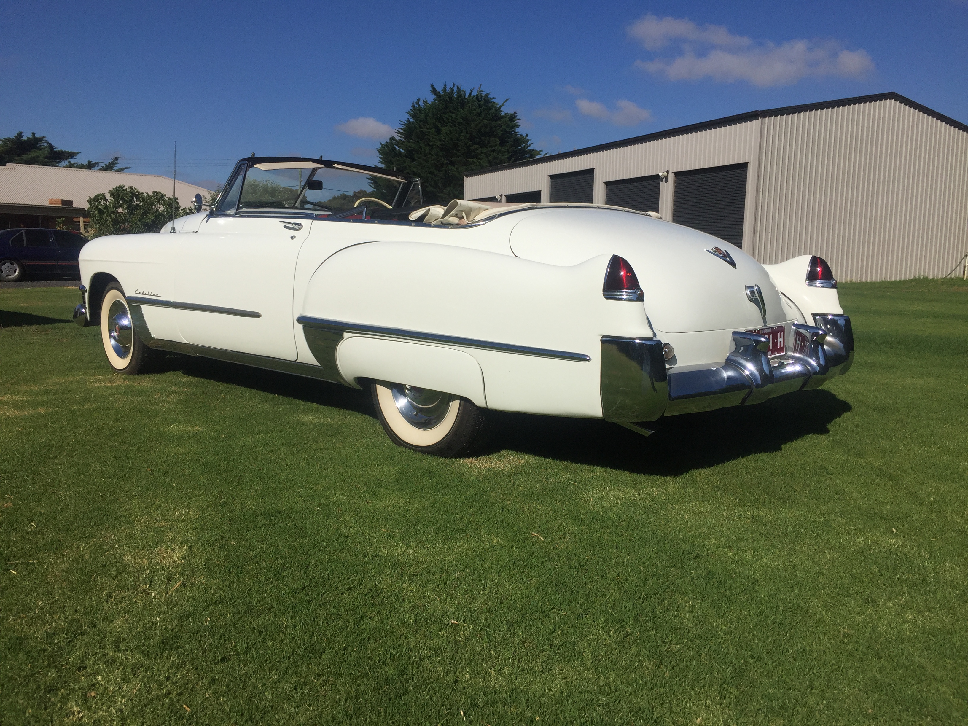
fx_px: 811
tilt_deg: -7.8
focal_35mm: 29
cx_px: 484
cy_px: 363
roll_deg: -1.0
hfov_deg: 61.7
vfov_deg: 48.2
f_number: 2.2
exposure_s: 1/7937
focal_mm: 4.15
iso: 32
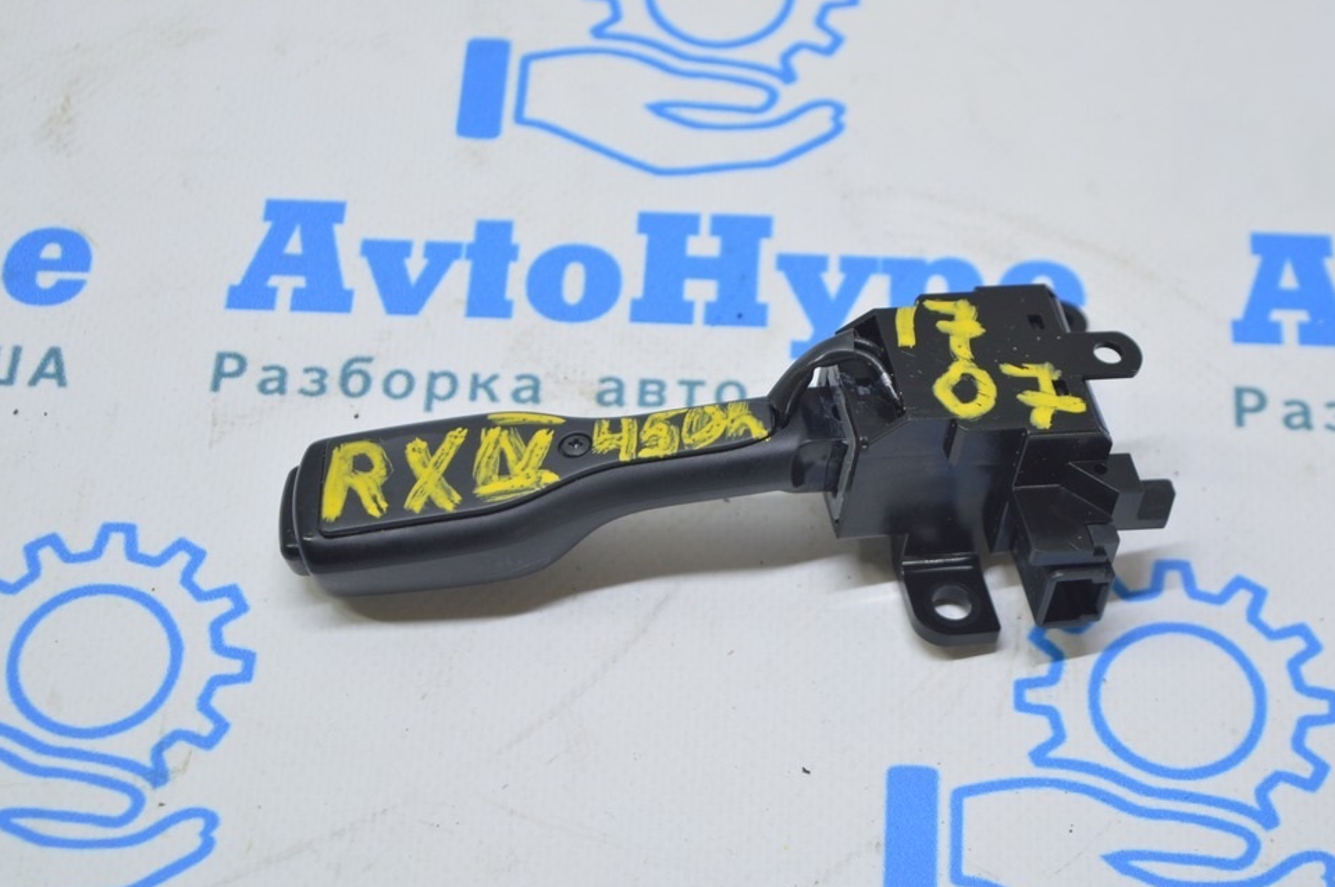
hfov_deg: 25.4
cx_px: 704
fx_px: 2964
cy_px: 455
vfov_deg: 17.0
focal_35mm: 80
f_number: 5.6
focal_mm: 50
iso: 400
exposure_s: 1/20
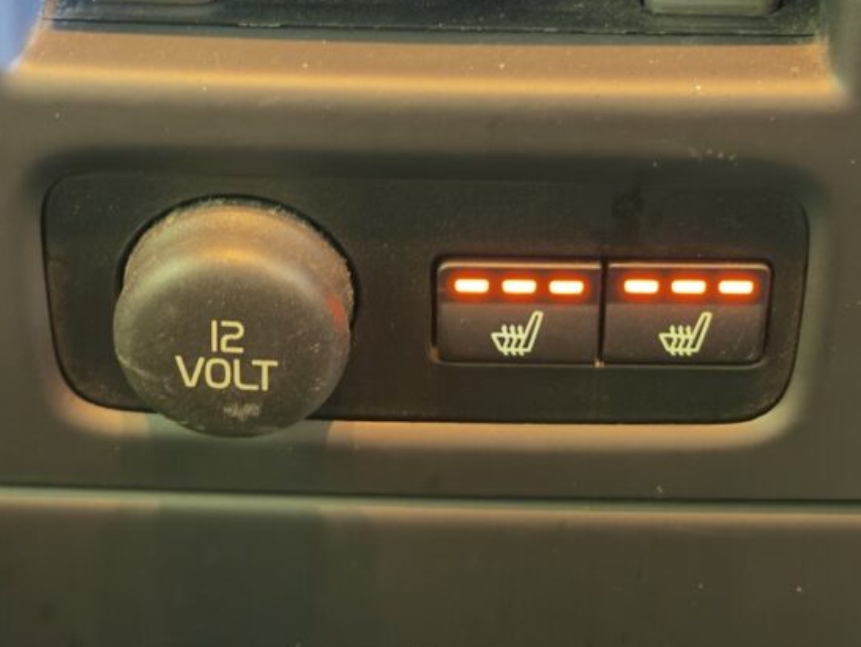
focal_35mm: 90
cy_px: 317
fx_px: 2240
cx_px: 473
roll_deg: -1.4
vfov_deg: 16.4
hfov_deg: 21.8
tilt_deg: -32.3
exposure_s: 1/2
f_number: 1.78
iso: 500
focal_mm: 6.76
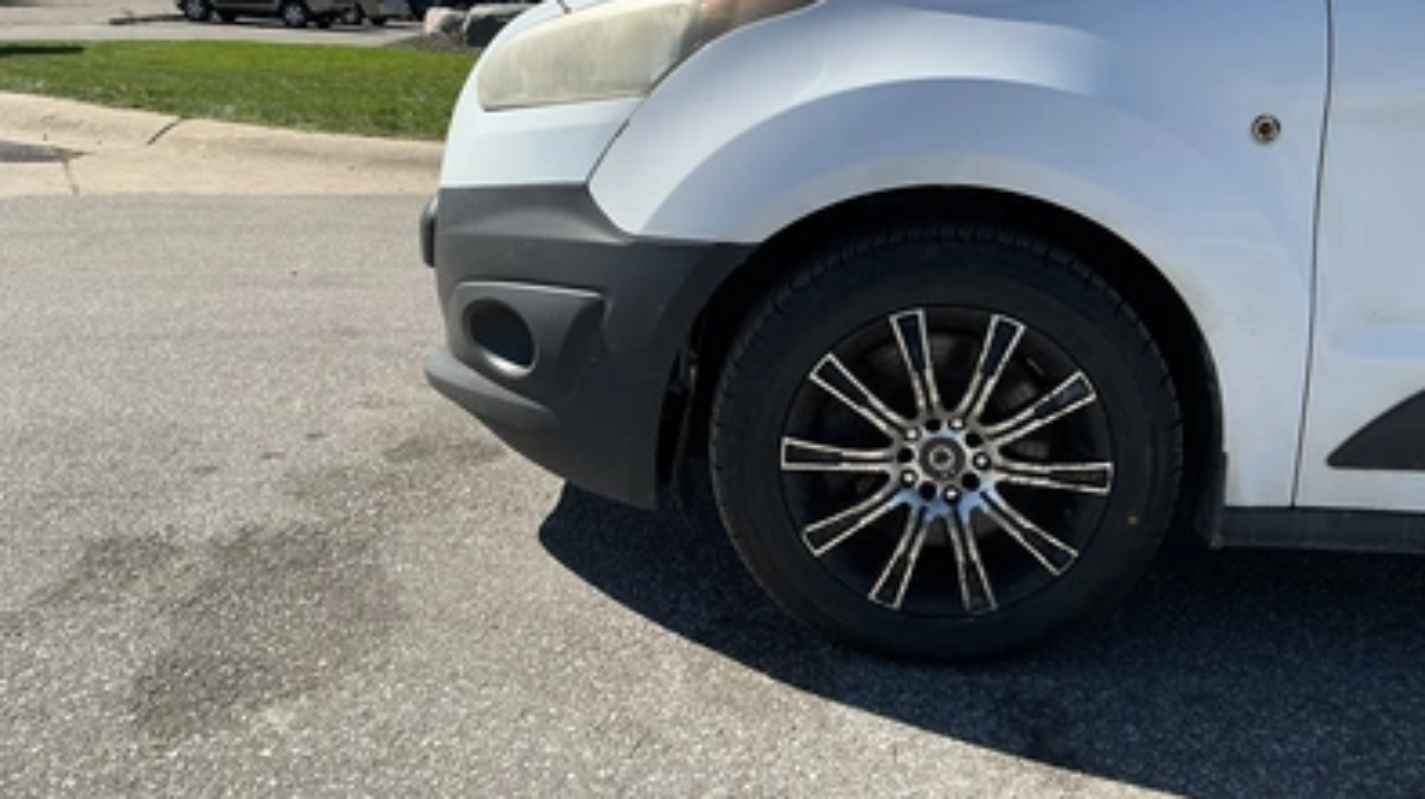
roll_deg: -1.9
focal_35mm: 31
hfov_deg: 62.7
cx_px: 720
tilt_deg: -12.5
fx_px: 1171
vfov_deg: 37.3
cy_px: 271
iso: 25
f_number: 1.8
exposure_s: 1/1912
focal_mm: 3
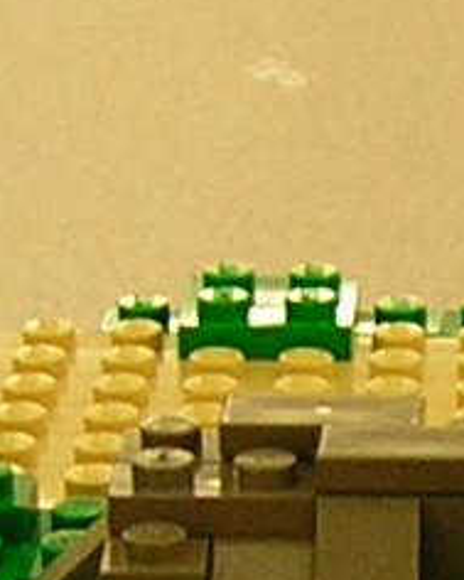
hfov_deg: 6.4
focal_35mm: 238
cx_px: 764
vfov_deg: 8.0
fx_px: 4083
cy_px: 671
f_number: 2.6
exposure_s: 1/6.1
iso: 50
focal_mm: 4.7
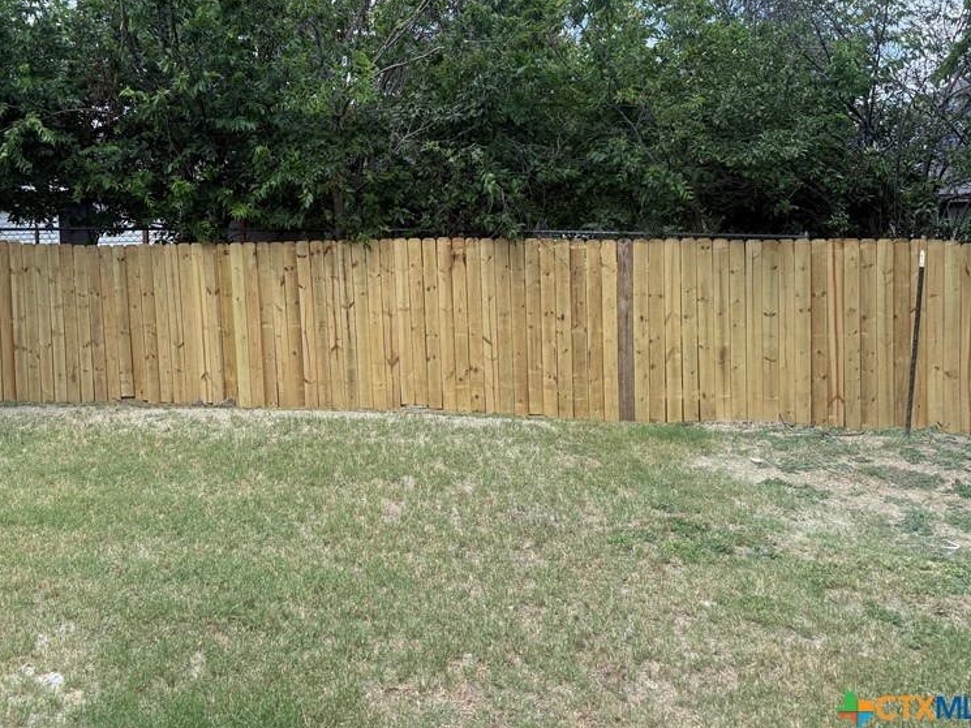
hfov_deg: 54.6
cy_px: 255
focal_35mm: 33
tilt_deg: -1.3
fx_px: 926
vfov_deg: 42.5
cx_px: 357
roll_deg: +2.2
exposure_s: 1/1437
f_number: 1.78
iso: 100
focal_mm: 6.76
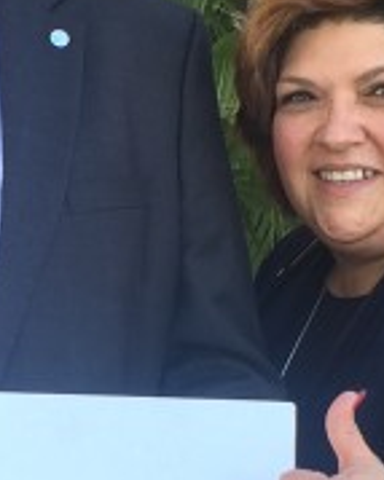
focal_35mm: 162
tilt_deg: -4.6
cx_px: -11
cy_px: 437
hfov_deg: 9.5
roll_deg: +1.3
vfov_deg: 11.8
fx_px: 2303
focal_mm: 4.15
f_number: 2.2
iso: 32
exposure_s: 1/120
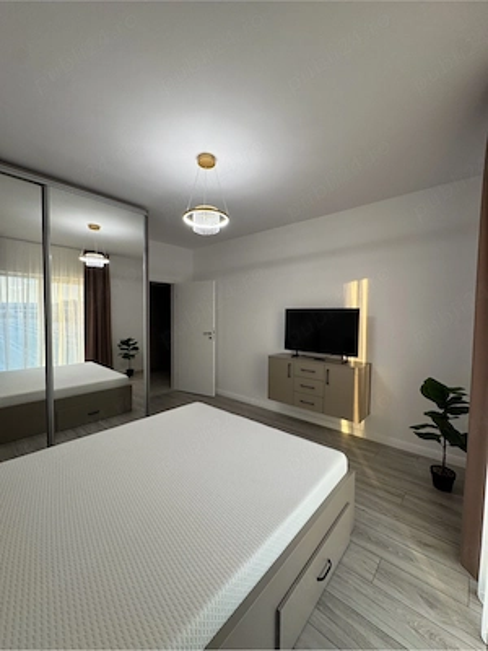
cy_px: 326
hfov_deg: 85.7
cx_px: 244
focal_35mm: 14
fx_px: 263
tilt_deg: -1.2
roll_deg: -0.8
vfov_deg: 102.1
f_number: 2.2
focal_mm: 2.22
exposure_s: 1/99
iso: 100
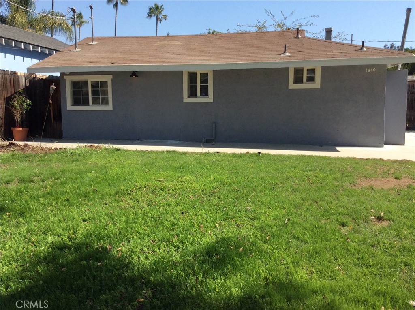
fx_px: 383
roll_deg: +1.7
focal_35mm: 32
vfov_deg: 44.1
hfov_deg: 56.9
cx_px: 208
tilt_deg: -7.3
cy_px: 155
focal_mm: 3.3
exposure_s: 1/1059
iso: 32
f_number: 2.4
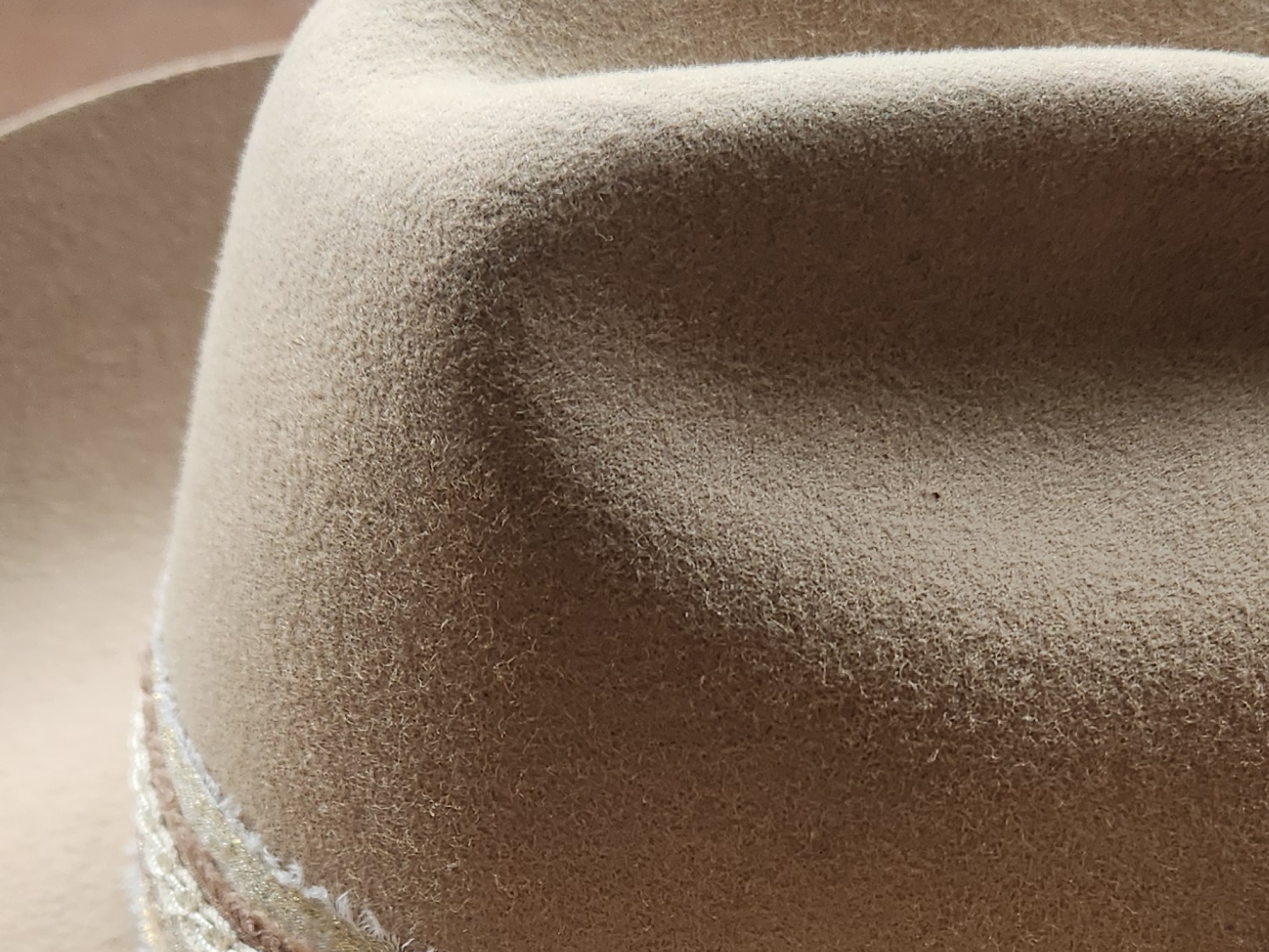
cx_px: 779
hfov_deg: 30.6
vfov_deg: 22.4
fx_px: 2310
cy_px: 937
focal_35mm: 63
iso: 125
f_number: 1.8
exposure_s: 1/180
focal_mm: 5.4
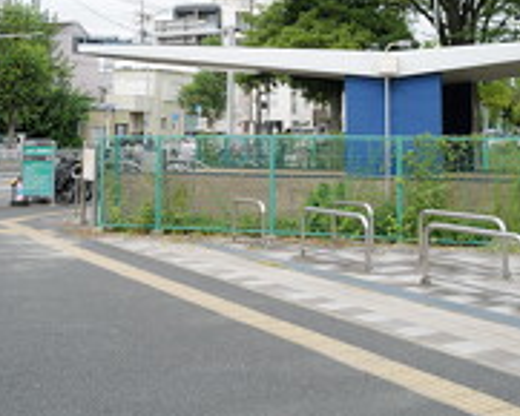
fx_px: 893
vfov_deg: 25.4
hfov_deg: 32.5
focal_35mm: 58
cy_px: 39
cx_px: 270
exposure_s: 1/320
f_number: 4.5
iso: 100
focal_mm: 28
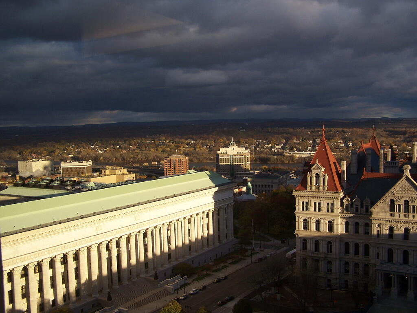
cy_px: 156
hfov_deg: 49.0
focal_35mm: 38
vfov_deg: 37.7
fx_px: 458
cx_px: 208
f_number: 2.8
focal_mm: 6.3
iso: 80
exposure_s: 1/250
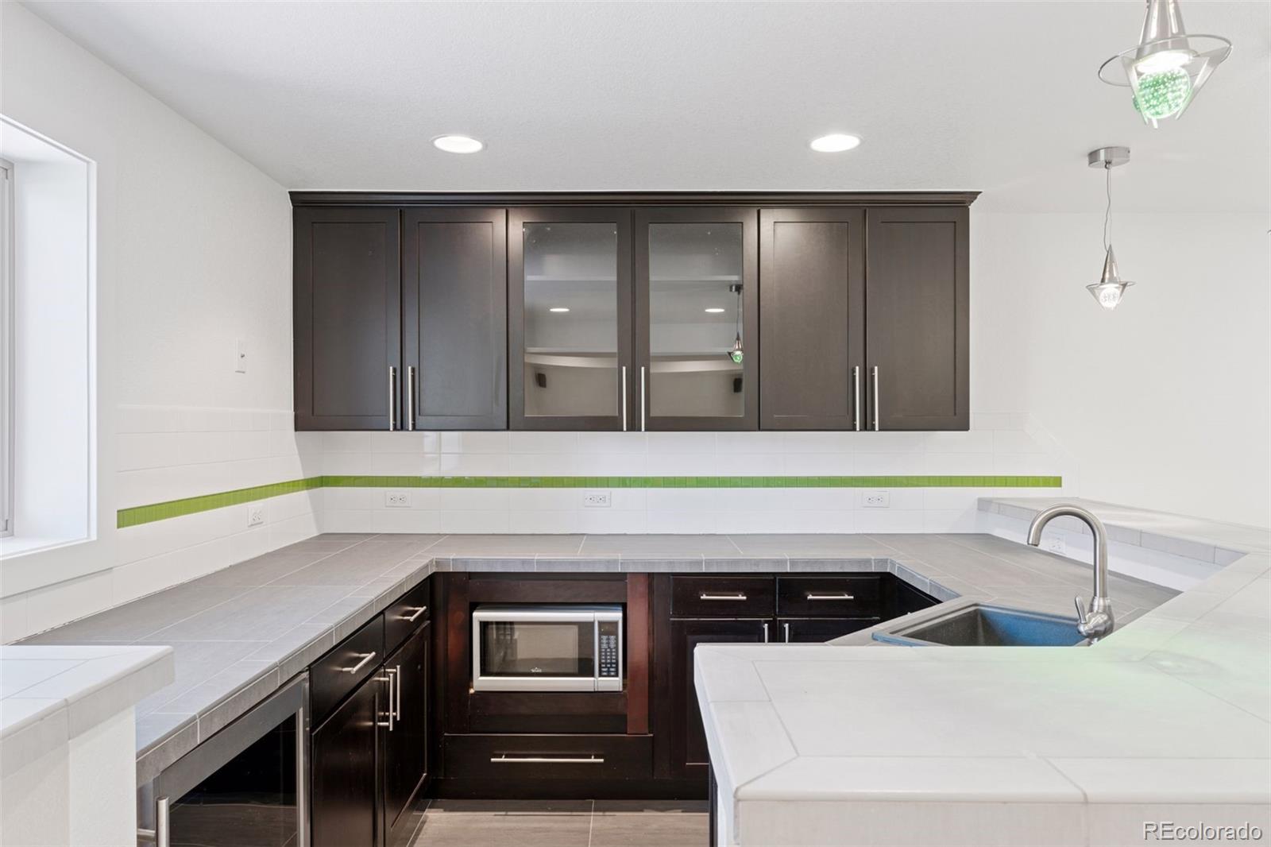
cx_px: 636
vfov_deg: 55.1
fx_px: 812
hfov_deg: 76.1
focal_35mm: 23
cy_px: 424
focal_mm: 23
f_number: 8
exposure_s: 1/6
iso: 400
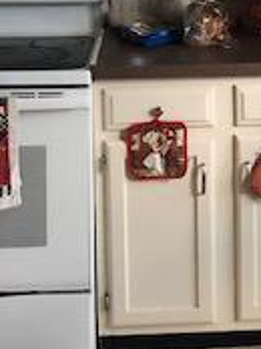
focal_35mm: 103
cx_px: 253
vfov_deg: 18.5
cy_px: -24
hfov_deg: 14.1
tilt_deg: -8.3
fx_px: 1038
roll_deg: +0.3
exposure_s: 1/15
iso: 80
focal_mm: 3.99
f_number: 1.8
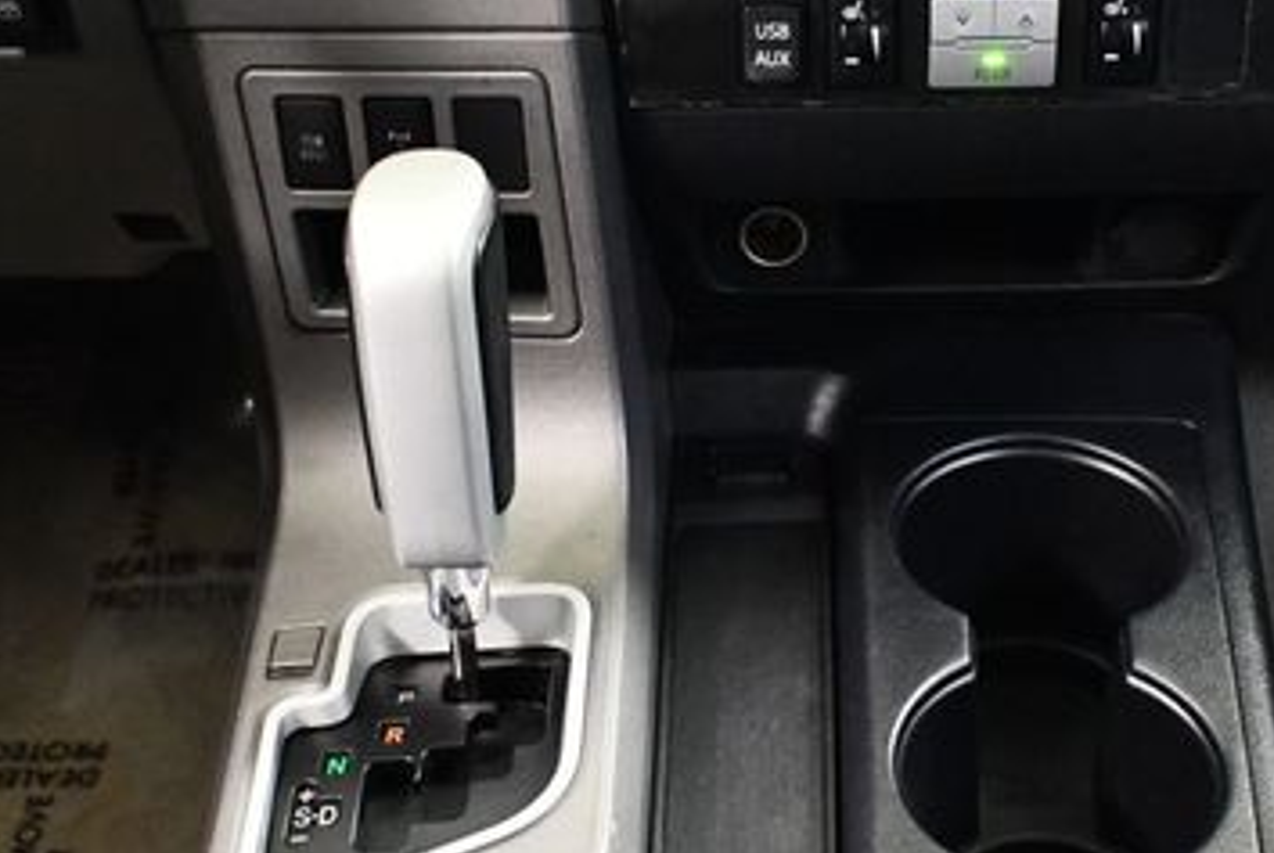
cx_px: 774
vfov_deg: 20.9
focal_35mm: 65
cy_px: 594
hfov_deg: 30.8
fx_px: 2303
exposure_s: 1/60
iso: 5600
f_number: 3.5
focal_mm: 18
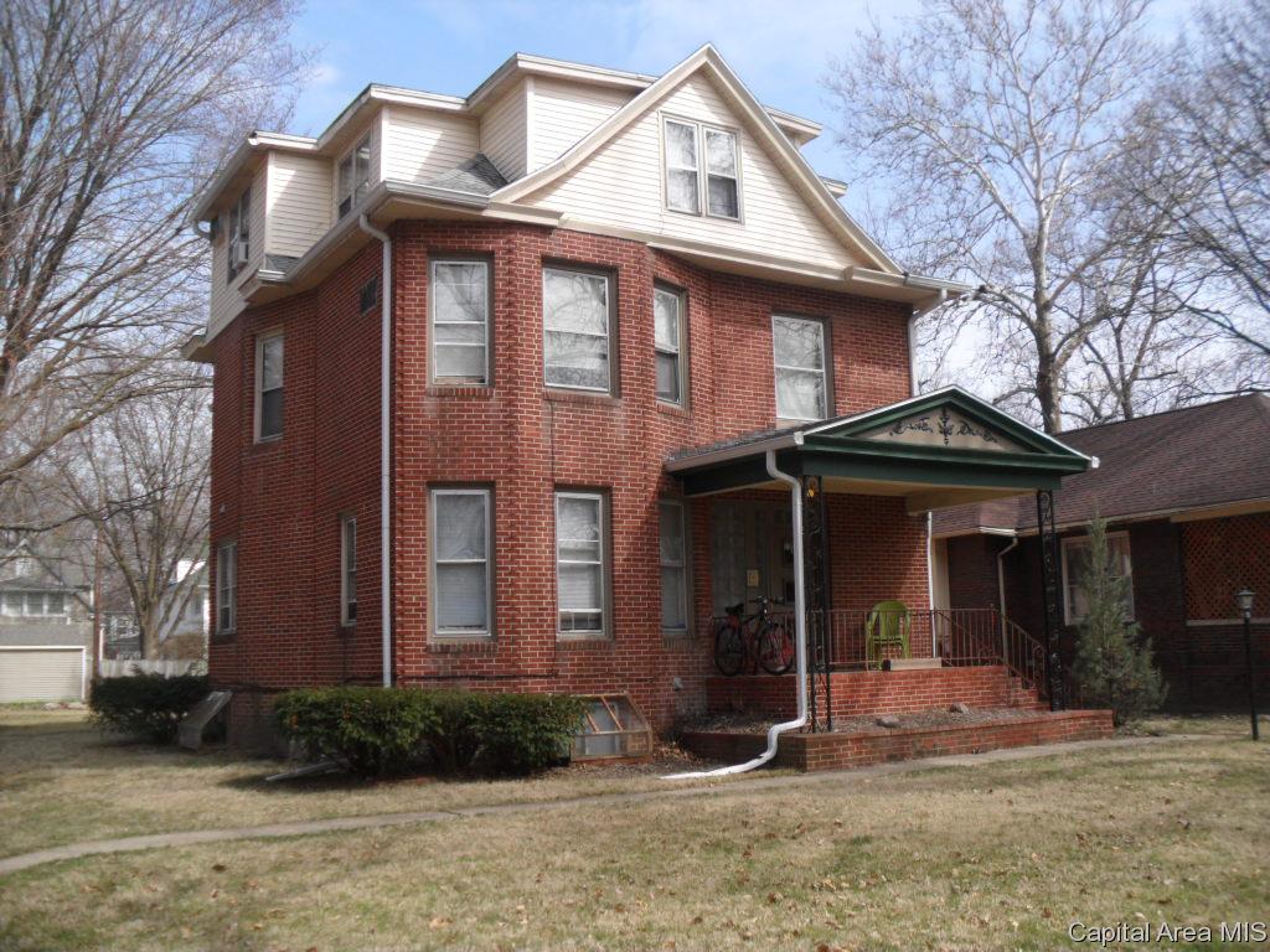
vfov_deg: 40.7
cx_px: 635
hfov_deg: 52.6
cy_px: 476
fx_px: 1284
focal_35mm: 35
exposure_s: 1/125
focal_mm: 6.3
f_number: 7.6
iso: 80
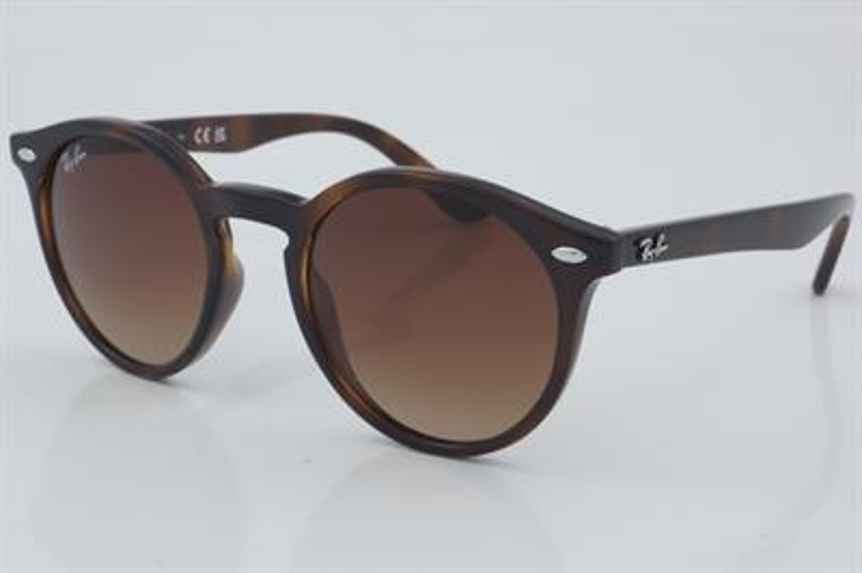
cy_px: 286
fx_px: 1794
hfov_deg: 27.0
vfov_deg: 18.2
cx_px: 431
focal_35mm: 75
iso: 100
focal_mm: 50
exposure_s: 1/4
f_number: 29
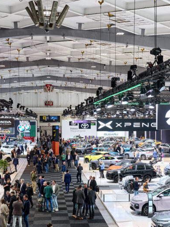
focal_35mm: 70
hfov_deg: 21.0
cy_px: 140
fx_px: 458
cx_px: 96
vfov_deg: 27.7
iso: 500
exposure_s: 1/100
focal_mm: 38
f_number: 4.5
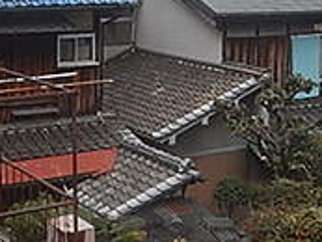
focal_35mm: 83
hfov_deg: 23.3
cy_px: 26
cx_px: 87
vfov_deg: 17.5
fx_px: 773
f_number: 2.8
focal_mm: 4.3
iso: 400
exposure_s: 1/160
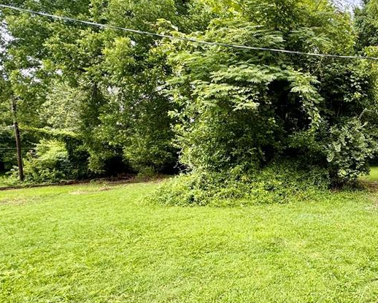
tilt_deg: -8.3
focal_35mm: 27
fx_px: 302
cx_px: 344
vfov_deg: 52.4
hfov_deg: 55.1
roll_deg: +0.1
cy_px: 196
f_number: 2.2
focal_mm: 2.22
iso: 40
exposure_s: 1/278
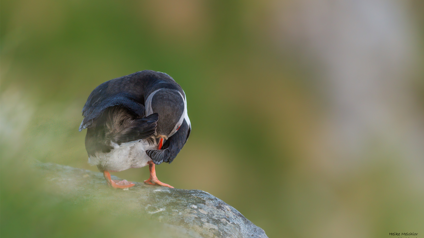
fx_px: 3541
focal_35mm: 315
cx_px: 212
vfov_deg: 3.9
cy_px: 103
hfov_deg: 6.9
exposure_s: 1/800
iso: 1250
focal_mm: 300
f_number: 2.8
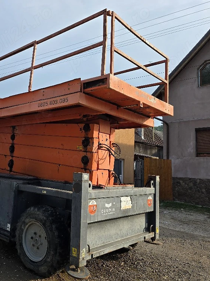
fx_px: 251
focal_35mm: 31
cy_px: 139
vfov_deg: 58.4
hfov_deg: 42.9
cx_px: 36
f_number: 1.7
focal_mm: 6.3
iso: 80
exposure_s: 1/3333
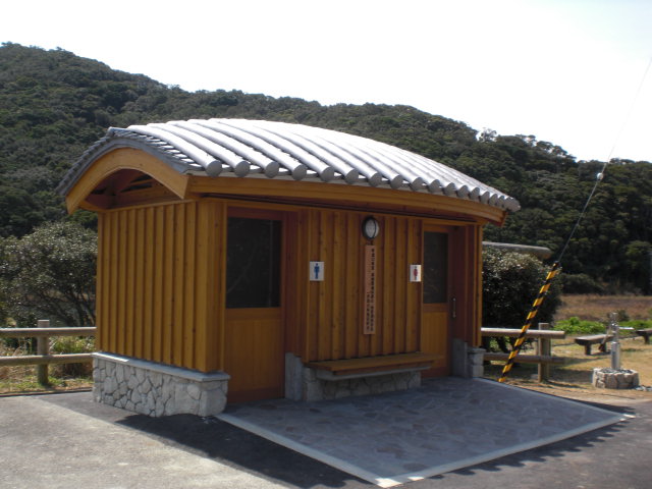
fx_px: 716
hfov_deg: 49.0
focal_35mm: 38
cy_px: 244
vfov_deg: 37.7
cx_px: 326
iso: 64
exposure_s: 1/200
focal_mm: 6.3
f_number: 5.6
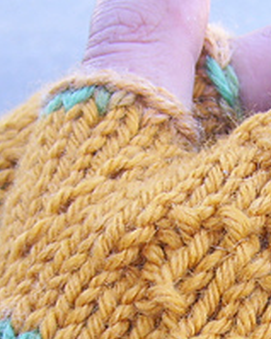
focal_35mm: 113
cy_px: 356
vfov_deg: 16.6
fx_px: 1134
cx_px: 239
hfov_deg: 13.5
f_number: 2.7
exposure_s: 1/160
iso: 80
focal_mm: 6
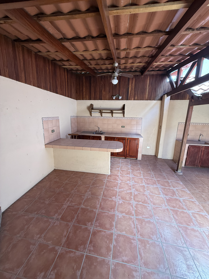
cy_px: 140
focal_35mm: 14
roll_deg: -1.6
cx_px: 104
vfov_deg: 102.1
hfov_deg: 85.7
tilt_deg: -10.5
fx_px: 113
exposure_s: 1/99
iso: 200
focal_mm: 2.22
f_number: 2.2
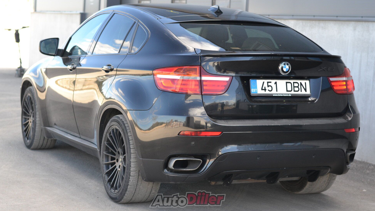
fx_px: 786
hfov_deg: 26.8
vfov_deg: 15.3
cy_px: 101
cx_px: 187
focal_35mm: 79
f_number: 3.2
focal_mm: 50
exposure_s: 1/640
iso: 400
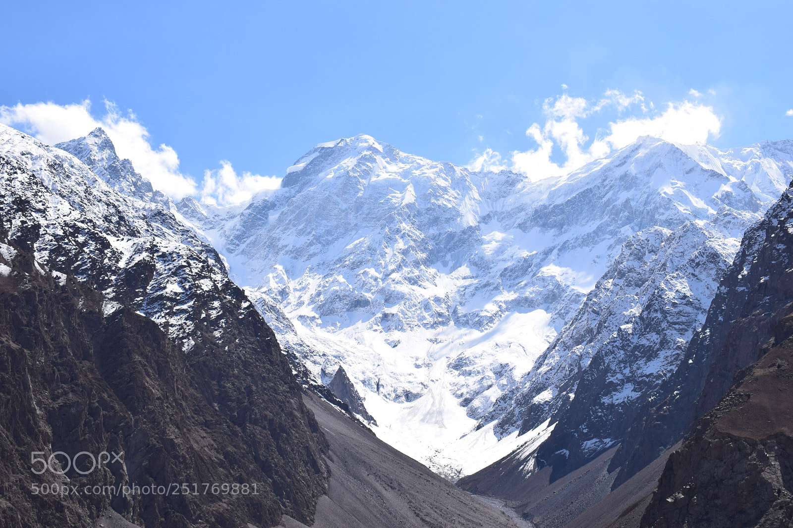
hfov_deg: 42.3
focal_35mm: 46
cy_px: 264
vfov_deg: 28.9
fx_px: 1024
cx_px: 396
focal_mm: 31
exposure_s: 1/640
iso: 200
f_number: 11
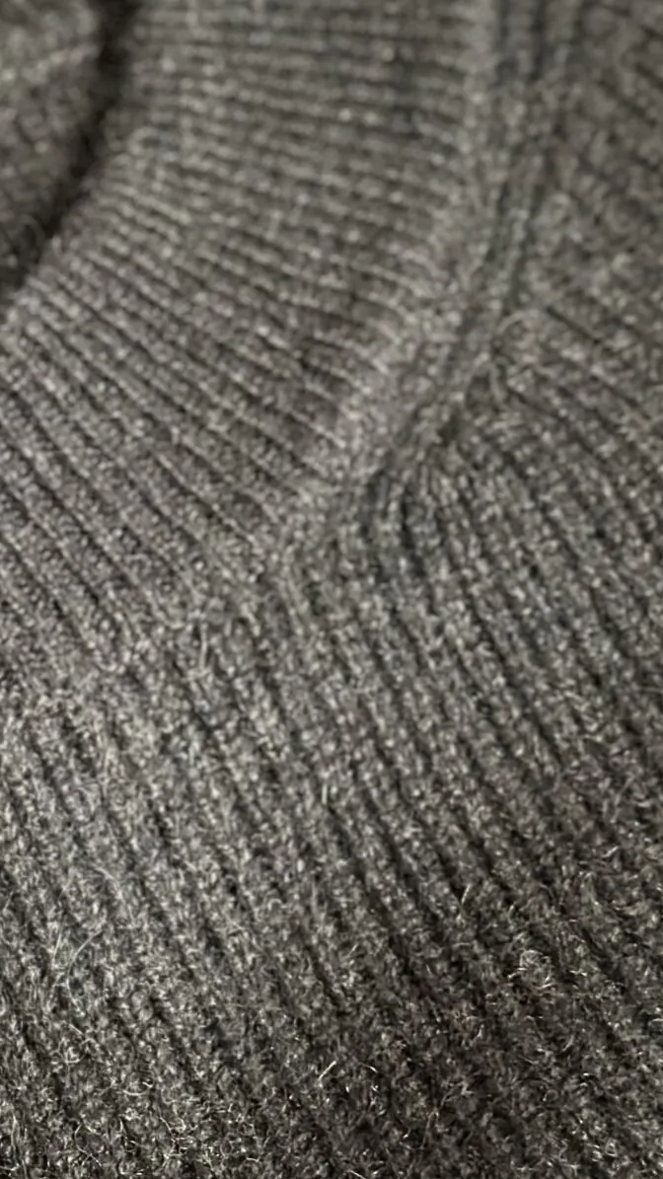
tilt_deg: -74.3
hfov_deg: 10.6
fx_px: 3501
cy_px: 584
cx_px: -225
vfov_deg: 19.1
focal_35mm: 112
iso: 800
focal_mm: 6.86
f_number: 1.78
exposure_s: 1/35
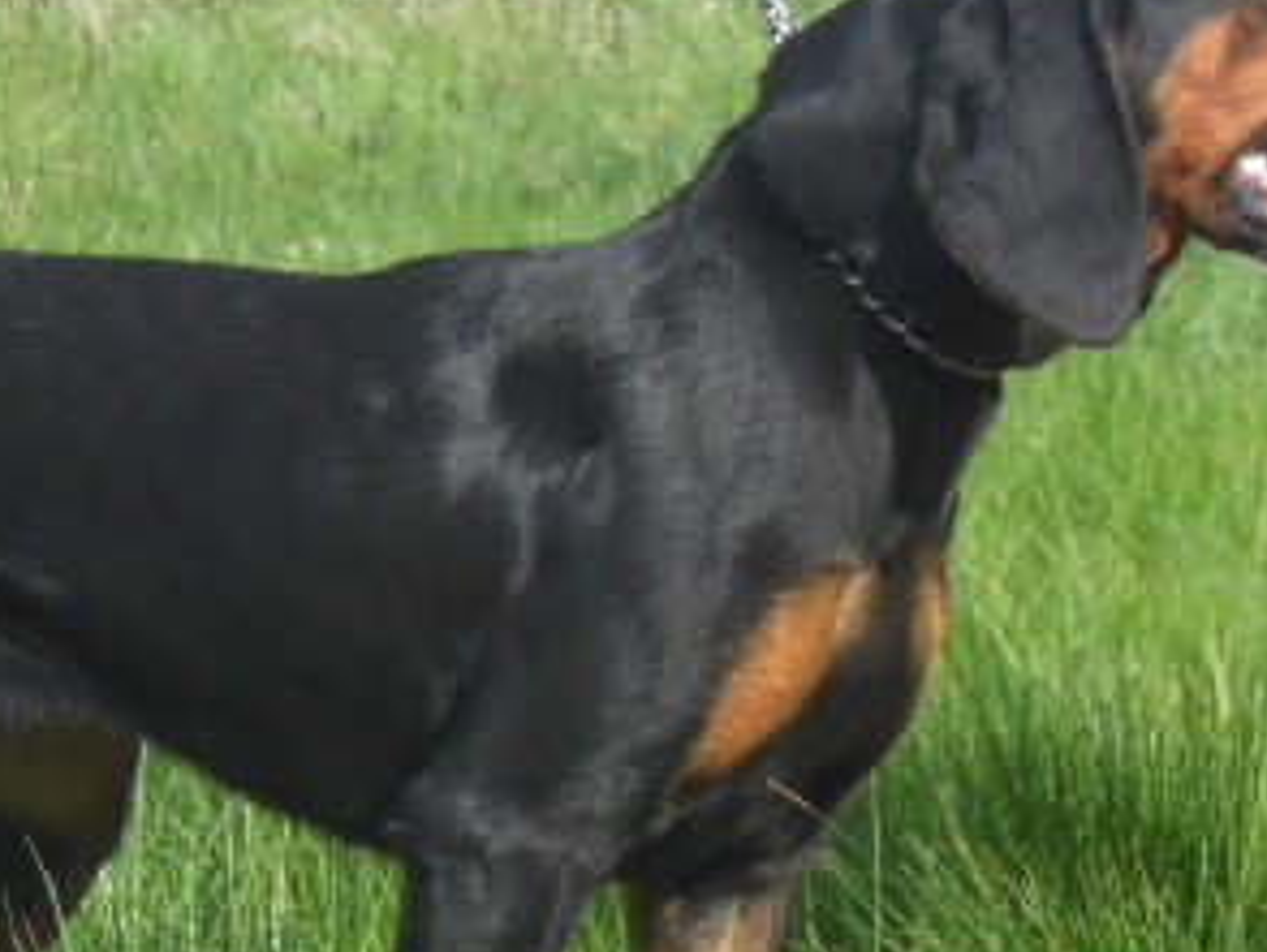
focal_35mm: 235
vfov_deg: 6.3
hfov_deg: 8.4
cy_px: 629
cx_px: 595
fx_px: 8608
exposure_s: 1/640
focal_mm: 19.4
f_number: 3.9
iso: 100
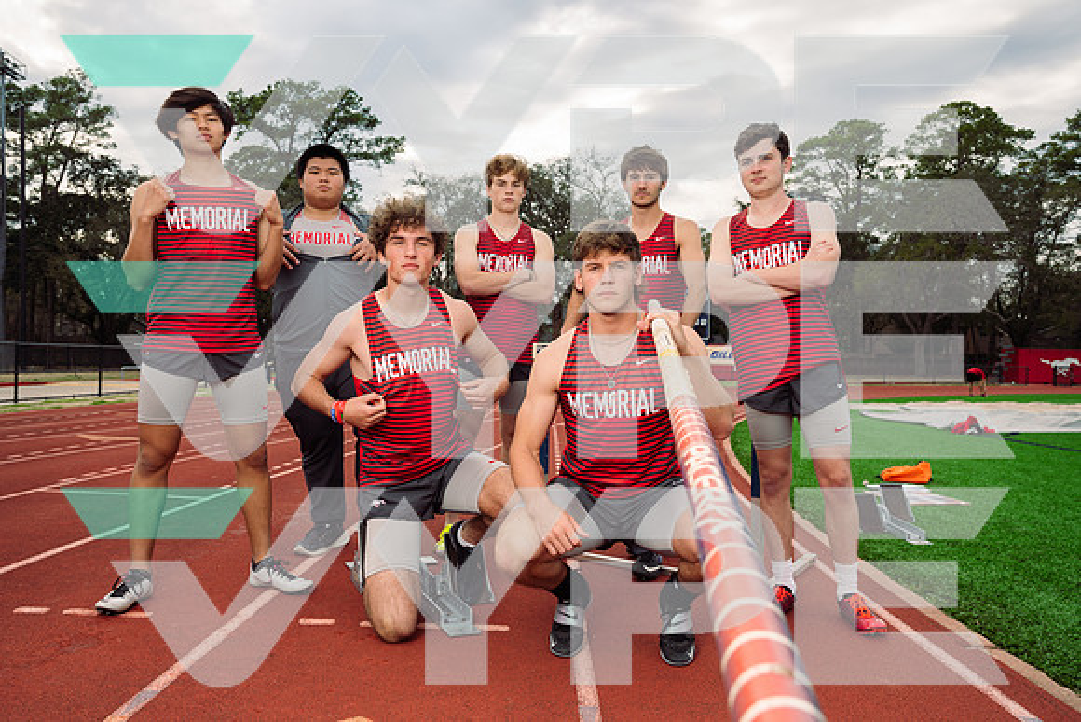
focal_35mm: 27
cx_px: 540
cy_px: 361
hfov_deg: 67.4
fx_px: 811
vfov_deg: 48.0
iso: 125
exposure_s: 1/200
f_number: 7.1
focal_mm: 27
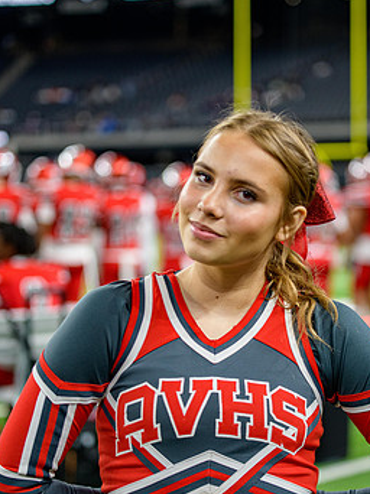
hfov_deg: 15.5
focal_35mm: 95
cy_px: 276
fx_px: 1356
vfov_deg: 20.7
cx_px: 201
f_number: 2.8
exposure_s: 1/400
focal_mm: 75
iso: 1000
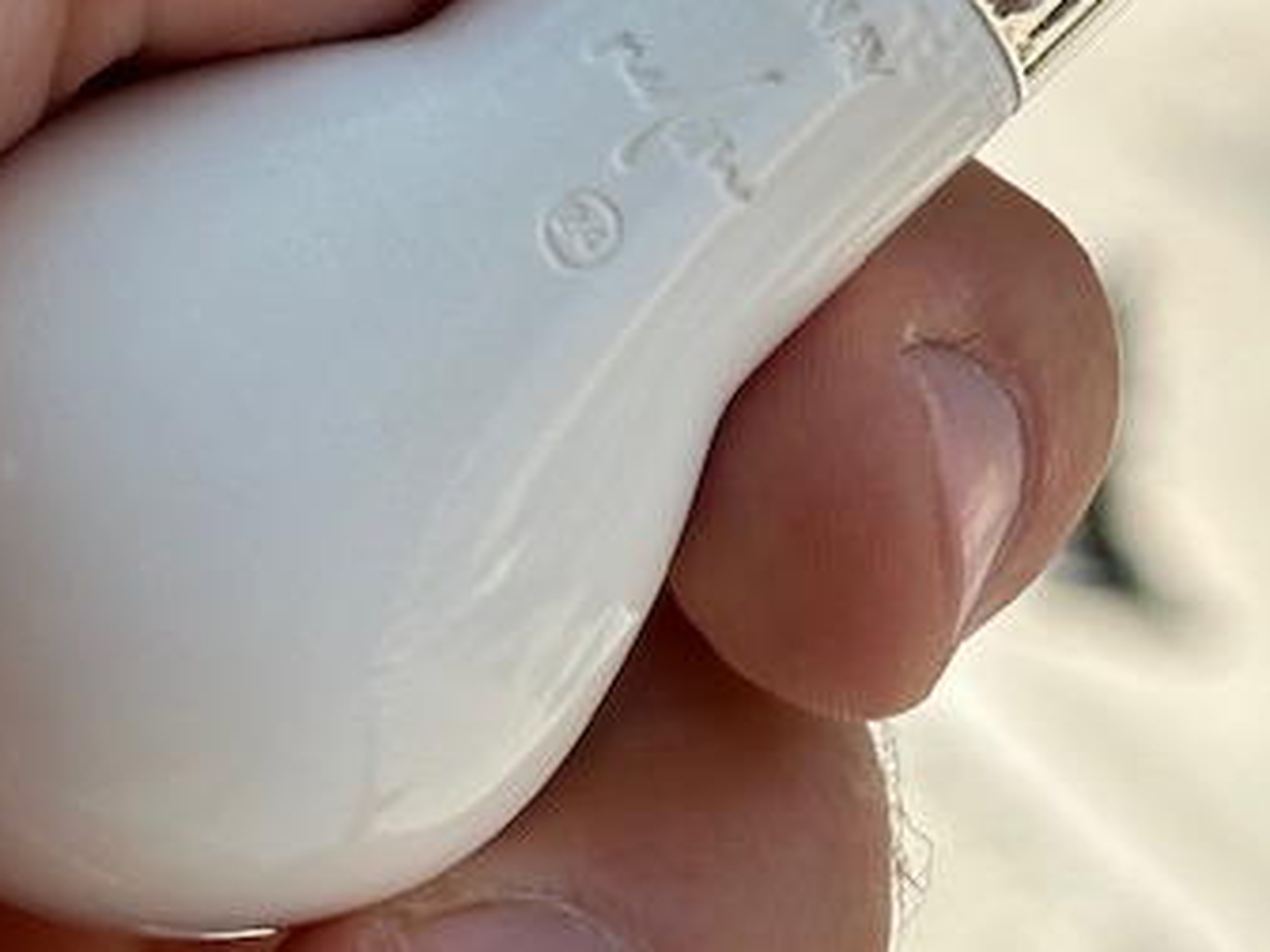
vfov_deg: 8.0
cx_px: 987
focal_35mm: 183
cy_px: -215
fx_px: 6714
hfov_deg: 10.8
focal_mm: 6.86
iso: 64
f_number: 1.78
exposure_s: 1/1376
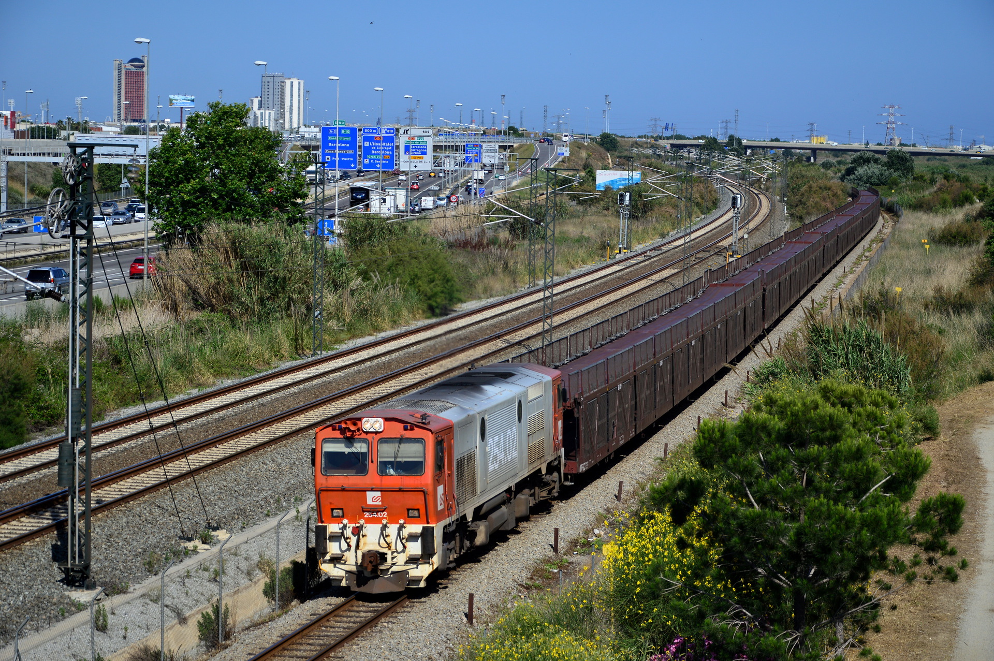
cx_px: 497
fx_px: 2566
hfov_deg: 21.9
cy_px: 330
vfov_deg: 14.7
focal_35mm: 93
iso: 100
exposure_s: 1/800
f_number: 5.6
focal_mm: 62
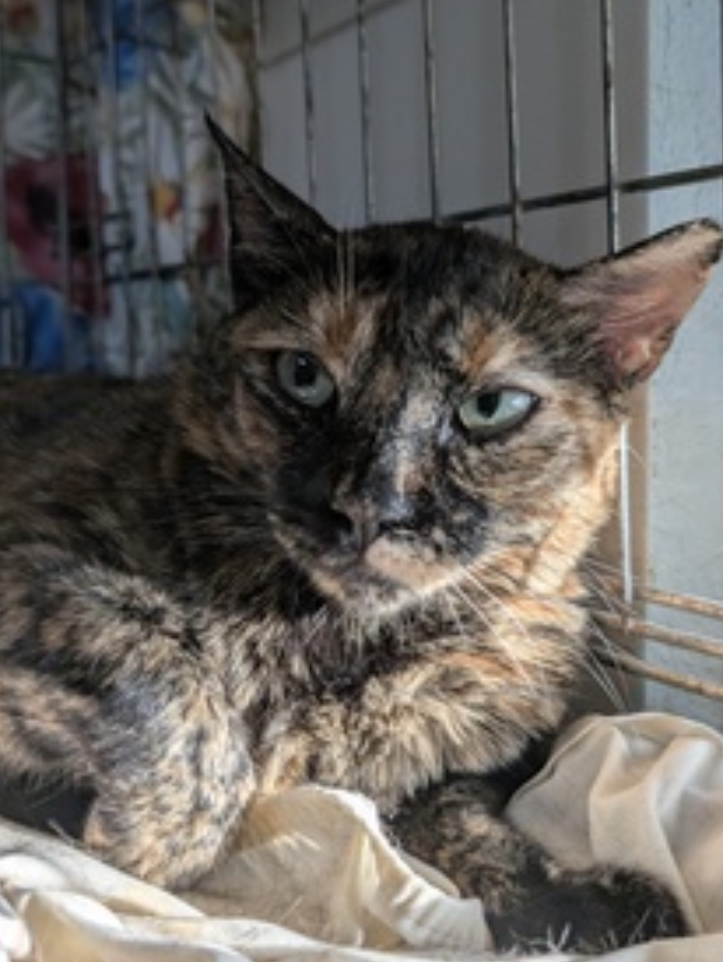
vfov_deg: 52.5
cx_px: 349
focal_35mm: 35
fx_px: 973
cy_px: 449
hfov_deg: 40.8
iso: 32
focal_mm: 6.9
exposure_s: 1/100
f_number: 1.68
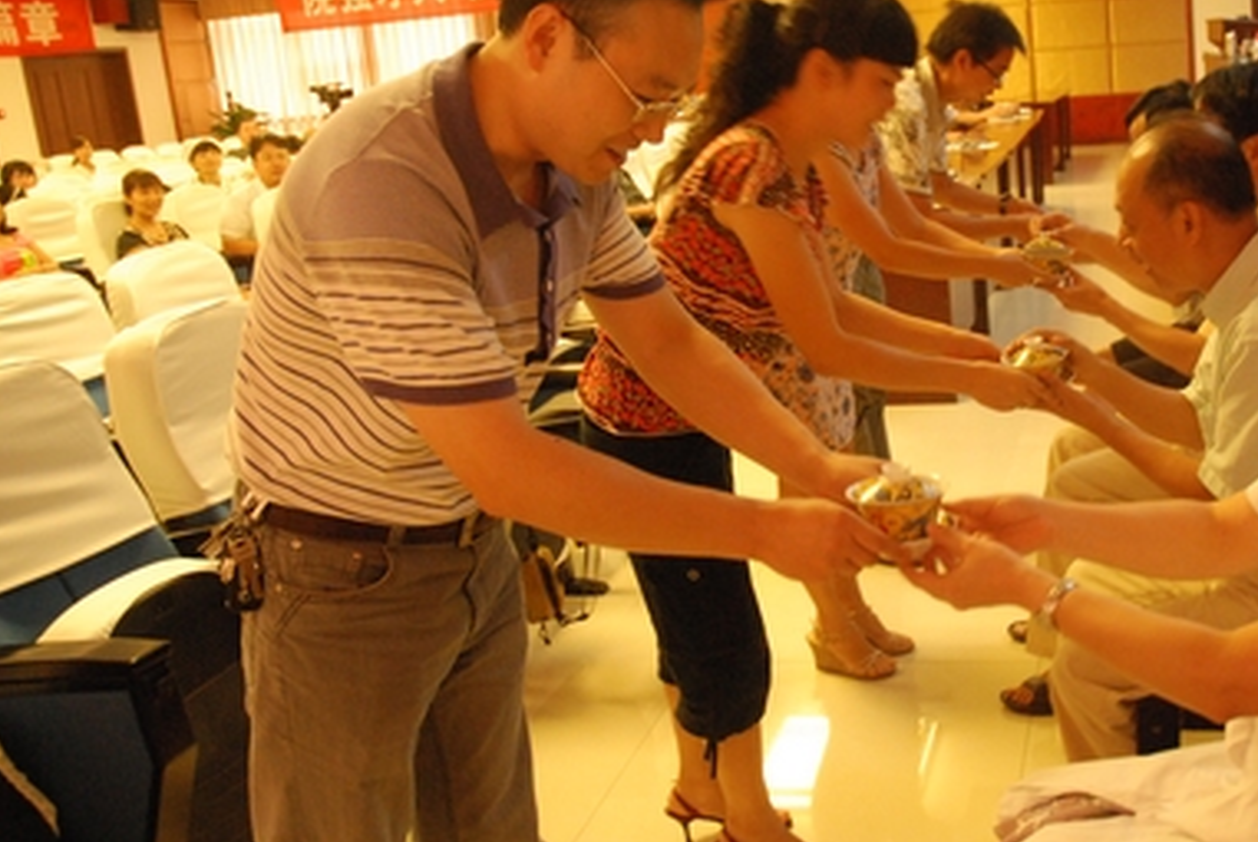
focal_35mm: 39
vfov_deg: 34.2
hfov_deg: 48.2
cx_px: 891
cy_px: 340
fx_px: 1364
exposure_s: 1/30
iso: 1600
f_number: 4
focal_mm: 18
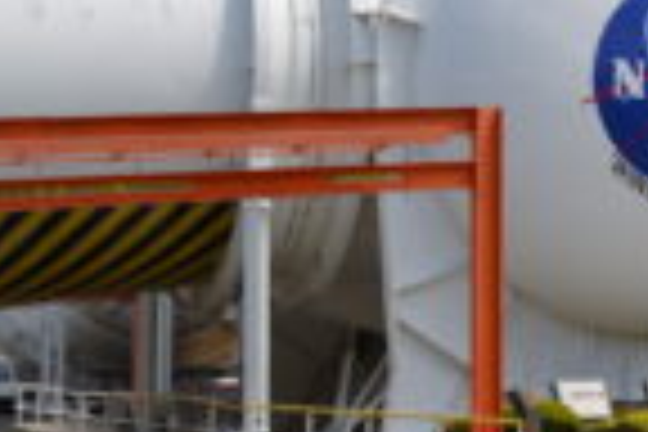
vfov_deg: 13.3
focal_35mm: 103
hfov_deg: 17.6
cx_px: 999
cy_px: 274
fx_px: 1854
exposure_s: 1/200
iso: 100
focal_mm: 22
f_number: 9
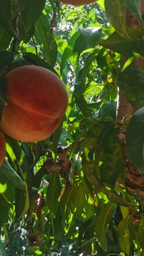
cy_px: 79
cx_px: 124
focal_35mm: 66
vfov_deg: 31.6
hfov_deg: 18.0
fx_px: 448
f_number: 1.8
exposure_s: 1/404
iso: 50
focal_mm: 5.58
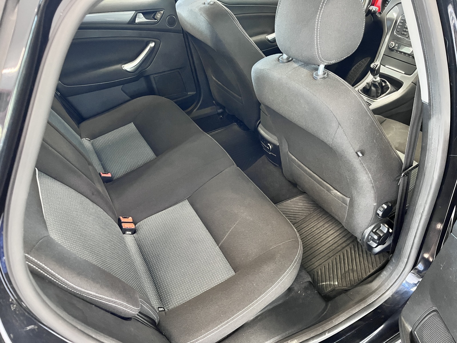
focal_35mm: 26
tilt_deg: -39.4
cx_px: 228
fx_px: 343
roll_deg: +4.0
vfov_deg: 53.1
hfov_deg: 67.3
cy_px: 172
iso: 500
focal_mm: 5.1
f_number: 1.6
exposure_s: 1/50
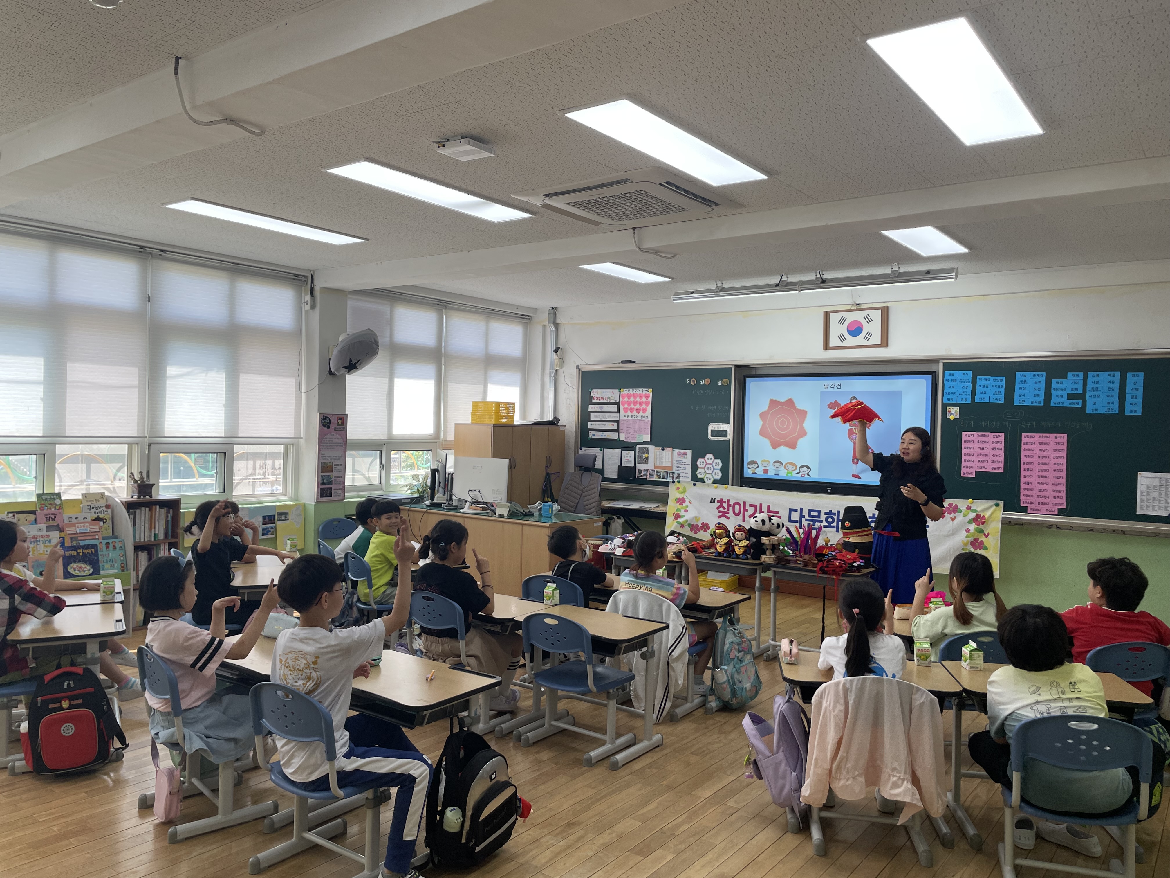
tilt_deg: -0.8
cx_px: 585
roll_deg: -1.0
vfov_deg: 53.1
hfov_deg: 67.3
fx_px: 879
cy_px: 439
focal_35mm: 26
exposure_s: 1/208
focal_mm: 4.2
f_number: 1.6
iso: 32
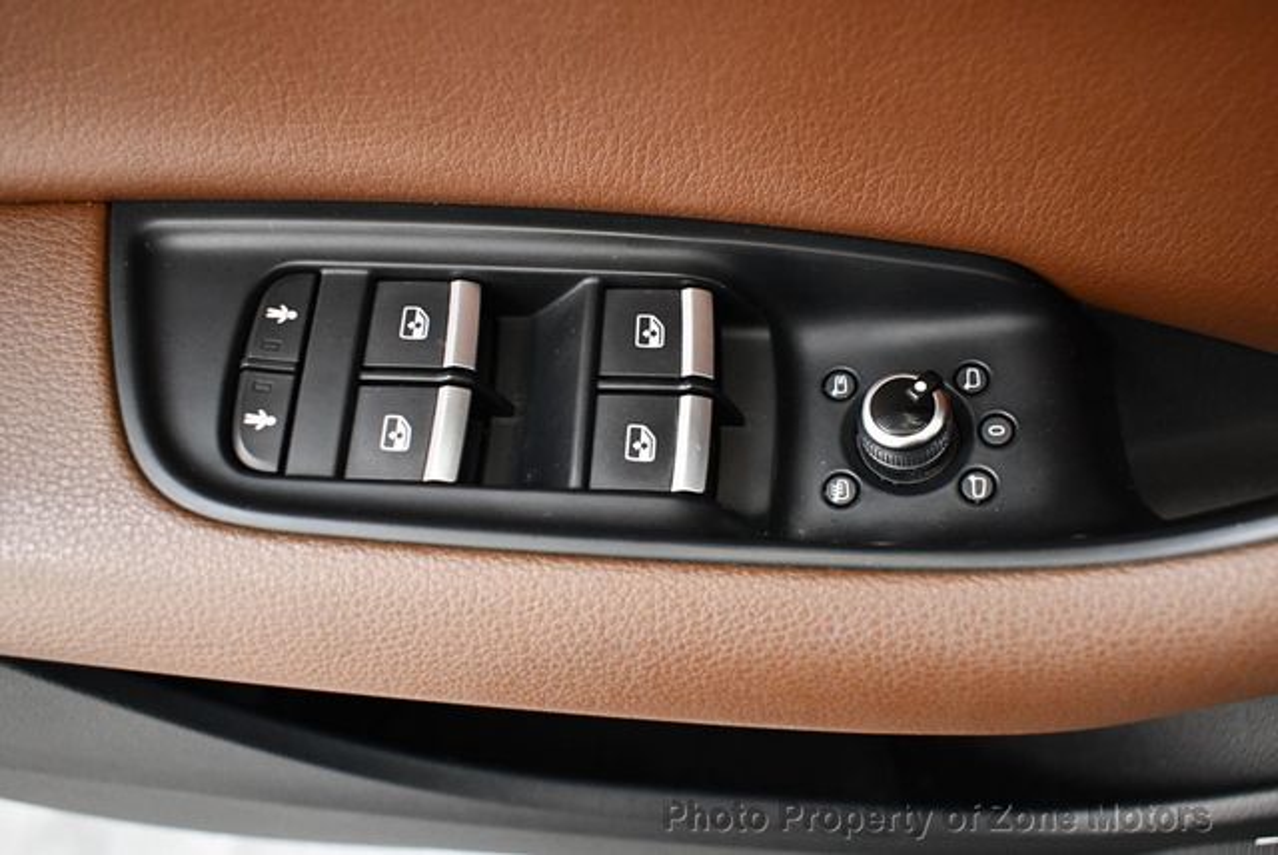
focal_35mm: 36
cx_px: 639
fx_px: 1279
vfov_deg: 36.9
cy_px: 428
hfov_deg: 53.1
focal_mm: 18
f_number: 3.5
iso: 3200
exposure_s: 1/125
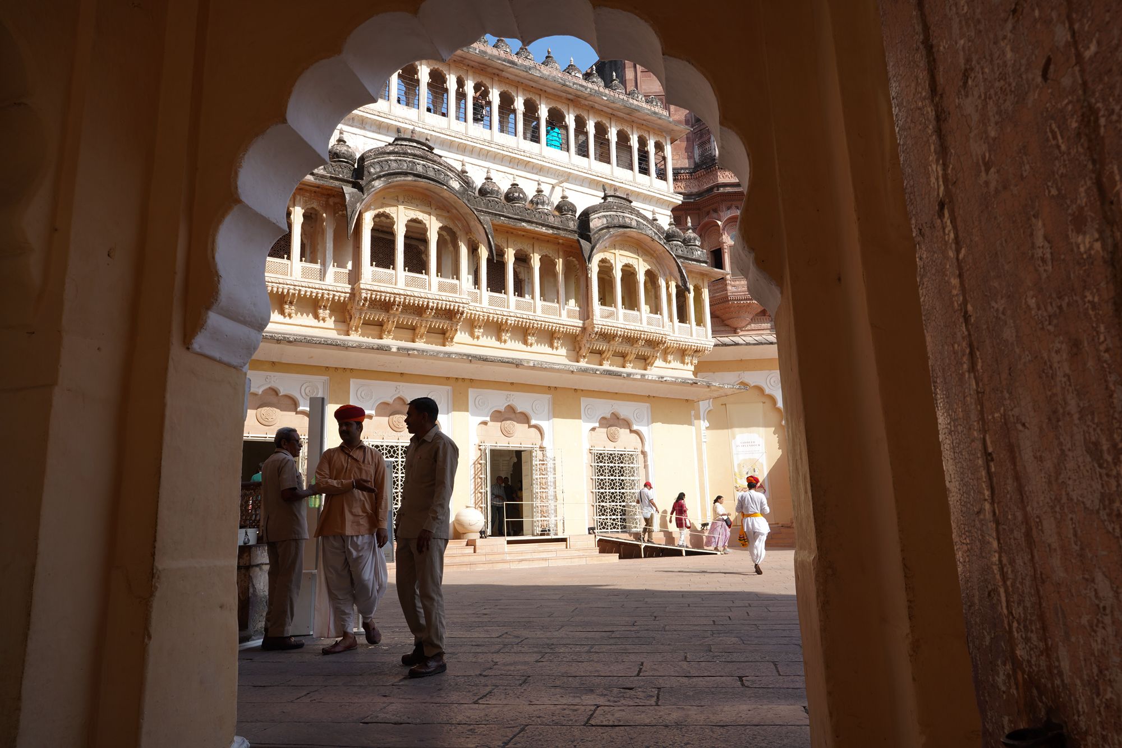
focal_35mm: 24
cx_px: 561
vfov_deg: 53.1
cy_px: 374
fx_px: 748
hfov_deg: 73.7
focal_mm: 24
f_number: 11
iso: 100
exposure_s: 1/100
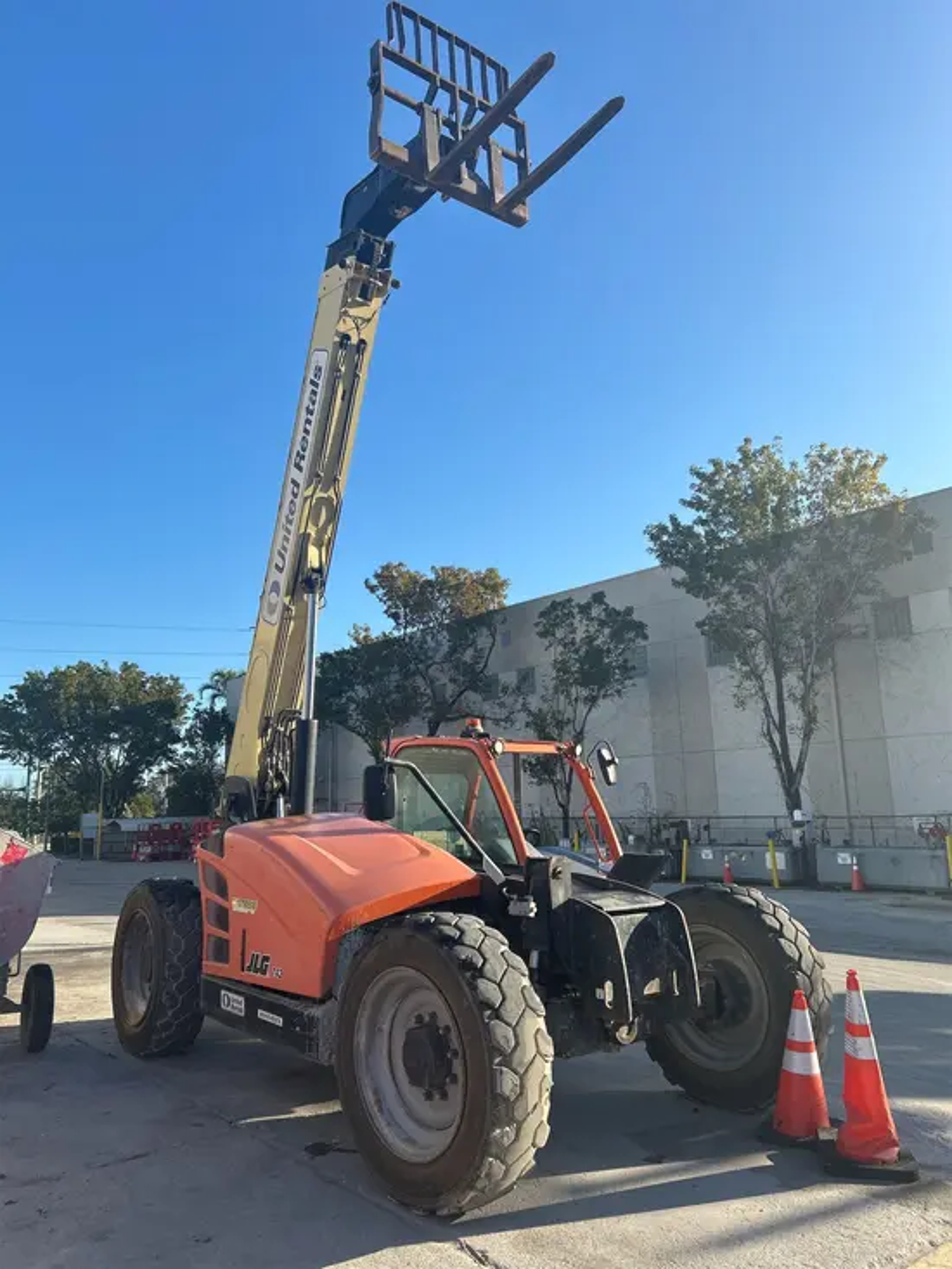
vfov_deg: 67.3
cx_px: 476
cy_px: 634
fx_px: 953
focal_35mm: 26
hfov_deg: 53.1
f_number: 1.5
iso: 50
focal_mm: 5.7
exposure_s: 1/2404
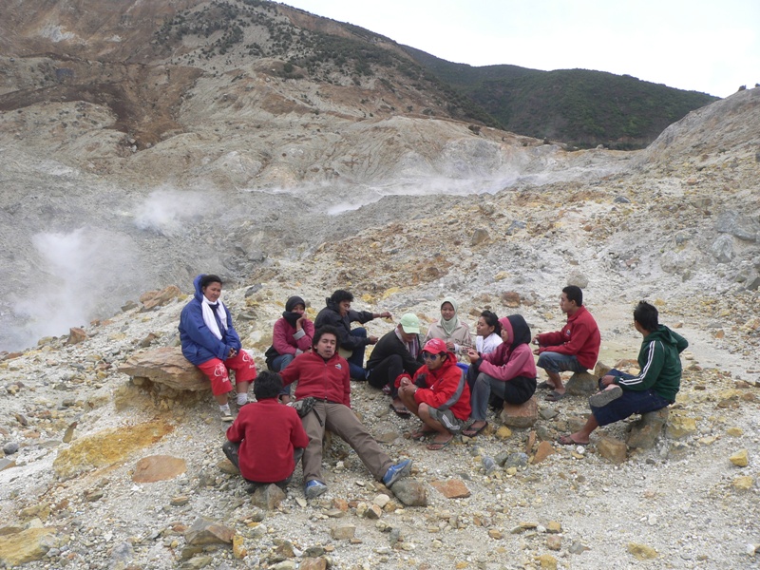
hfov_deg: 51.4
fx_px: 790
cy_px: 285
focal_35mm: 36
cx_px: 380
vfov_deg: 39.7
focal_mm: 6
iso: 80
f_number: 4
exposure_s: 1/200
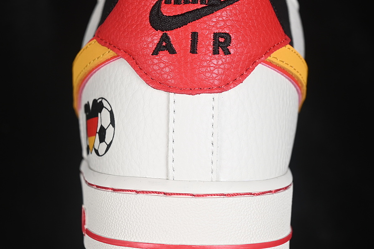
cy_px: 119
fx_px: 935
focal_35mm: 90
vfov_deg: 15.2
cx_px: 193
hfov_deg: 22.6
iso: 160
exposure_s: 1/80
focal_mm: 50
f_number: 7.1
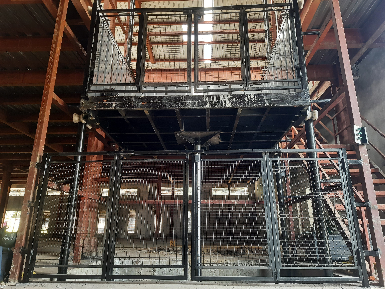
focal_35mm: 24
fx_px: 267
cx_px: 192
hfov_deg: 71.6
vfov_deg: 56.8
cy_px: 144
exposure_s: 1/50
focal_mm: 5.23
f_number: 1.8
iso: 250
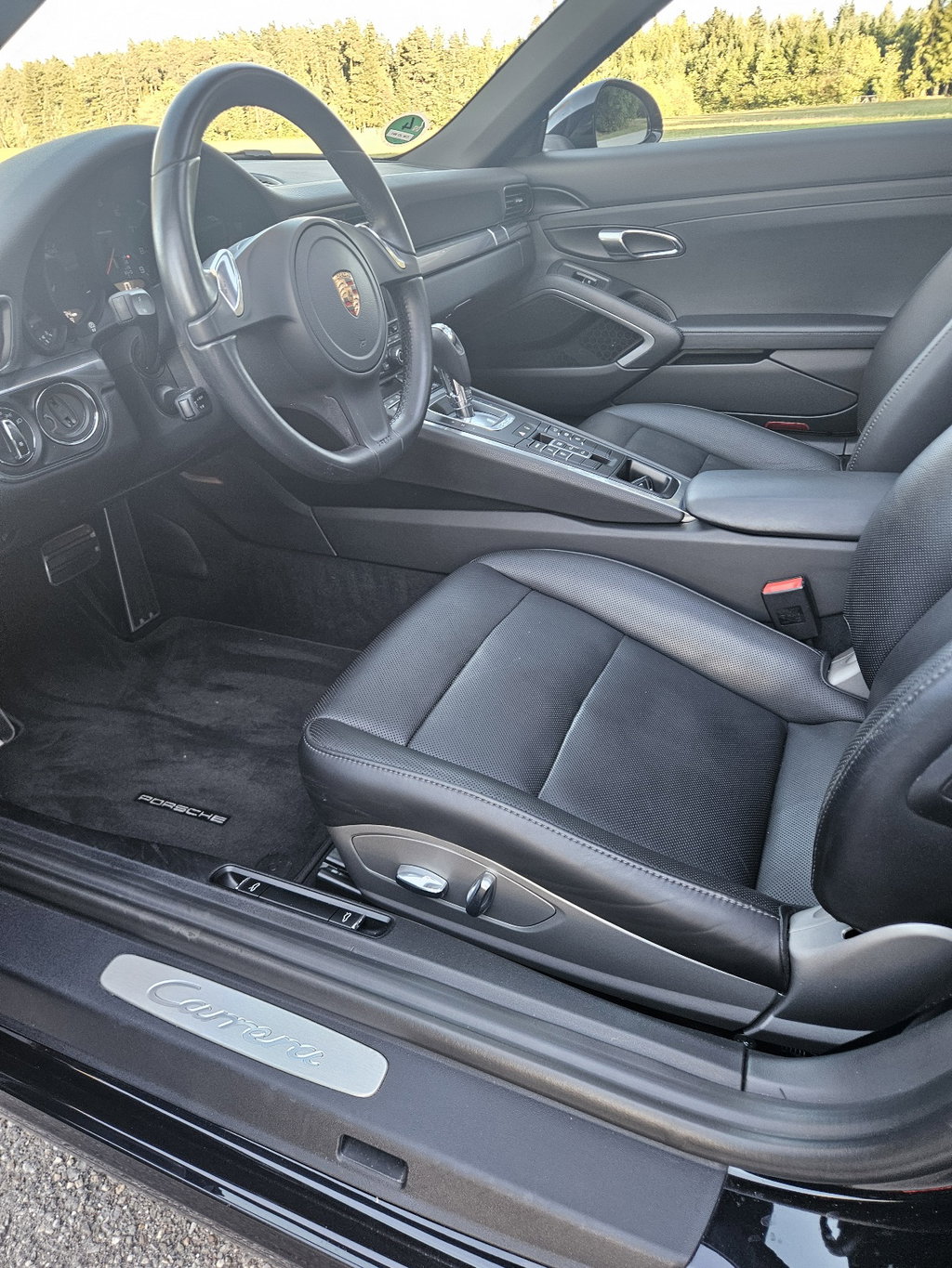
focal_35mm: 23
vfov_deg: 73.9
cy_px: 634
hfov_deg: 58.9
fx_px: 843
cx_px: 476
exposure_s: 1/120
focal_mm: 5.4
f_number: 1.8
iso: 250
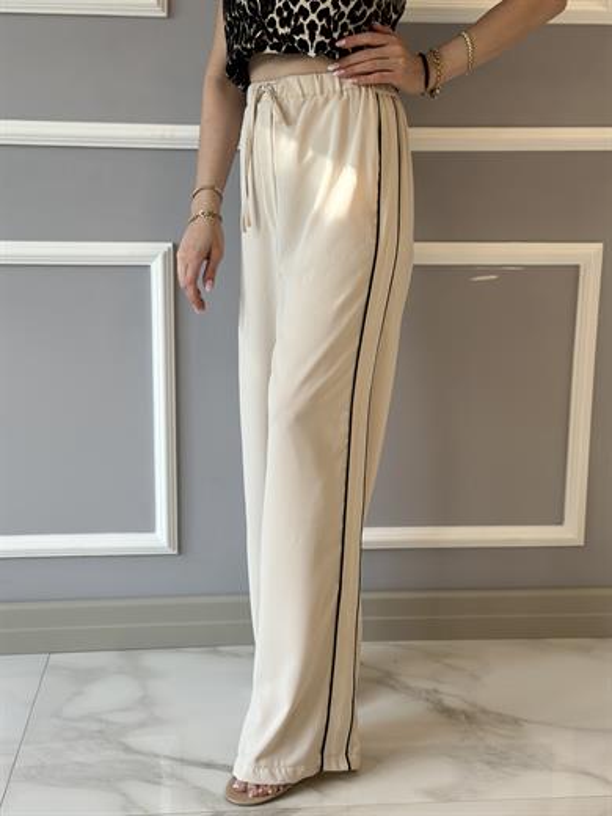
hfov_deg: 30.3
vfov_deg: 39.7
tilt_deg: -12.2
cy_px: 408
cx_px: 306
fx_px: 1131
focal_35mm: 48
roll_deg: -1.3
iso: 80
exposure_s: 1/325
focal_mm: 6.86
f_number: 1.78
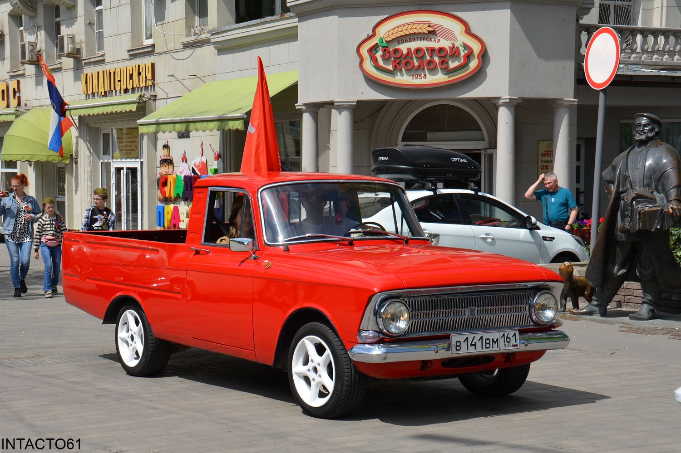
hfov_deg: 30.5
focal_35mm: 66
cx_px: 340
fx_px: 1248
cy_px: 226
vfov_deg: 20.6
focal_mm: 44
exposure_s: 1/320
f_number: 9
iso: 100
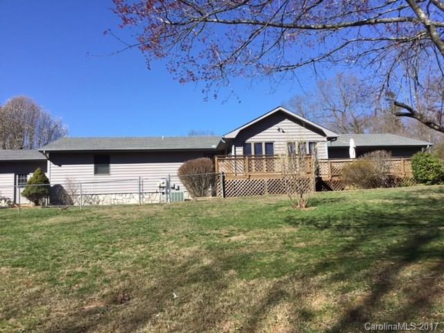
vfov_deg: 45.4
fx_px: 398
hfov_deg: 58.4
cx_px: 222
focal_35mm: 31
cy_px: 166
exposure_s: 1/1006
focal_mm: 3.3
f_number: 2.4
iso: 25
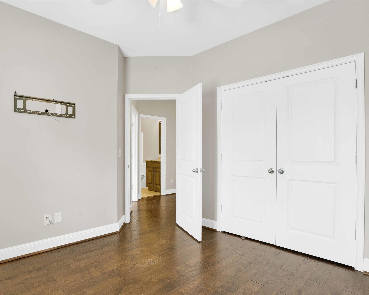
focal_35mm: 19
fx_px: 207
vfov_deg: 70.8
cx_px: 166
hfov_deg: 83.0
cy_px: 155
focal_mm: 16
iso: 320
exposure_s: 1/10
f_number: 8
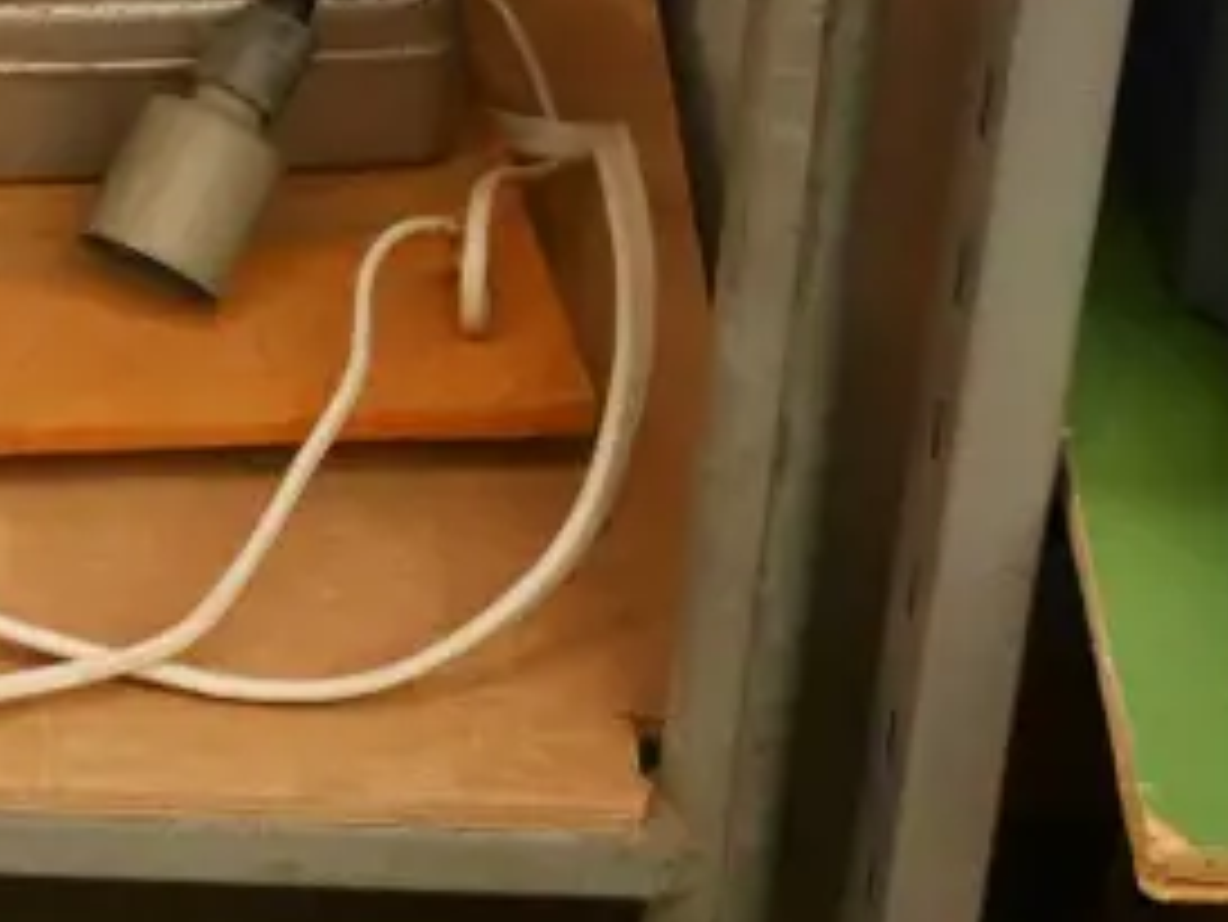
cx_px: -486
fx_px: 5856
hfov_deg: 11.6
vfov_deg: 8.9
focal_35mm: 165
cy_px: -169
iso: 3200
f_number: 4.8
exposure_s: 1/100
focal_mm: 22
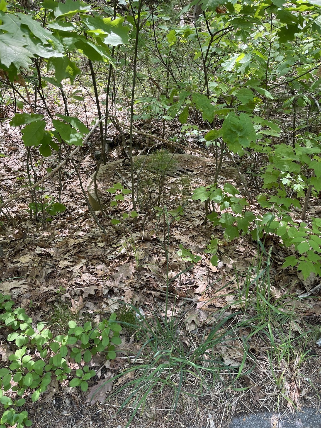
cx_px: 160
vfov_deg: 67.3
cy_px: 214
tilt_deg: -31.8
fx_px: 321
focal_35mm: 26
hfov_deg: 53.1
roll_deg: +1.6
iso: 50
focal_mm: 5.1
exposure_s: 1/122
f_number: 1.6
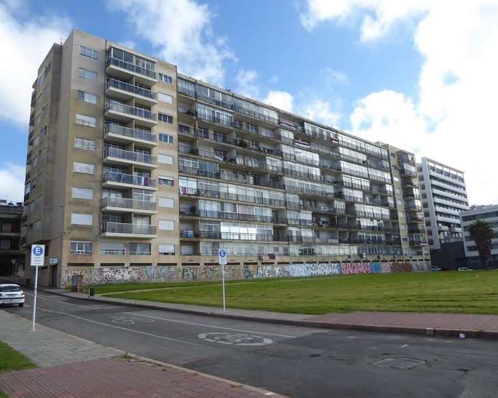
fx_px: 398
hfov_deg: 64.1
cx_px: 240
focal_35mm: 27
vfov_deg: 53.2
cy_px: 198
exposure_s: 1/640
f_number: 3.3
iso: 80
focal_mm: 4.3
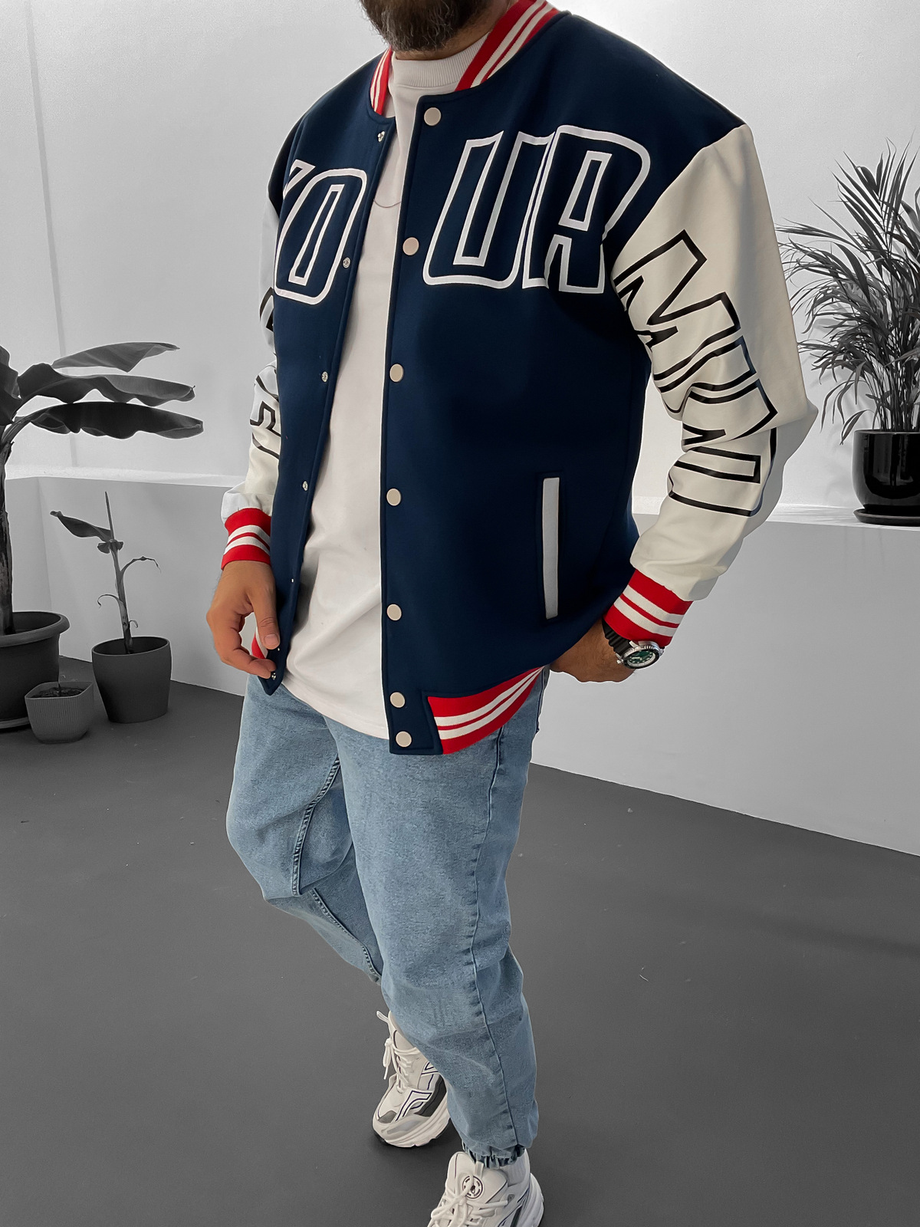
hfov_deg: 48.2
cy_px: 614
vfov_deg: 61.7
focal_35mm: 29
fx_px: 1028
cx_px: 460
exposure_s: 1/100
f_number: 1.8
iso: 64
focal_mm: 3
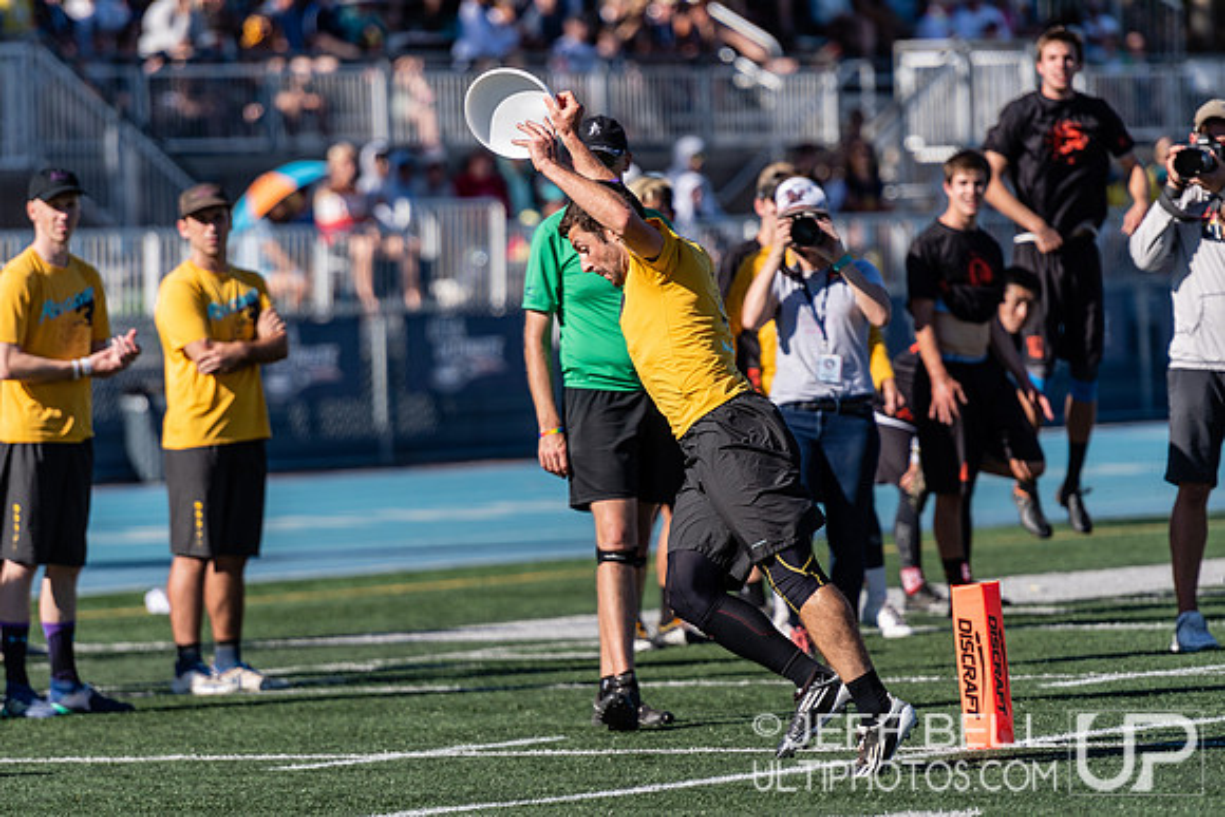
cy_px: 408
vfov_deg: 4.6
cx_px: 612
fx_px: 10210
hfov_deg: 6.9
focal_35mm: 300
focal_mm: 200
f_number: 2.8
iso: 100
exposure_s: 1/2500
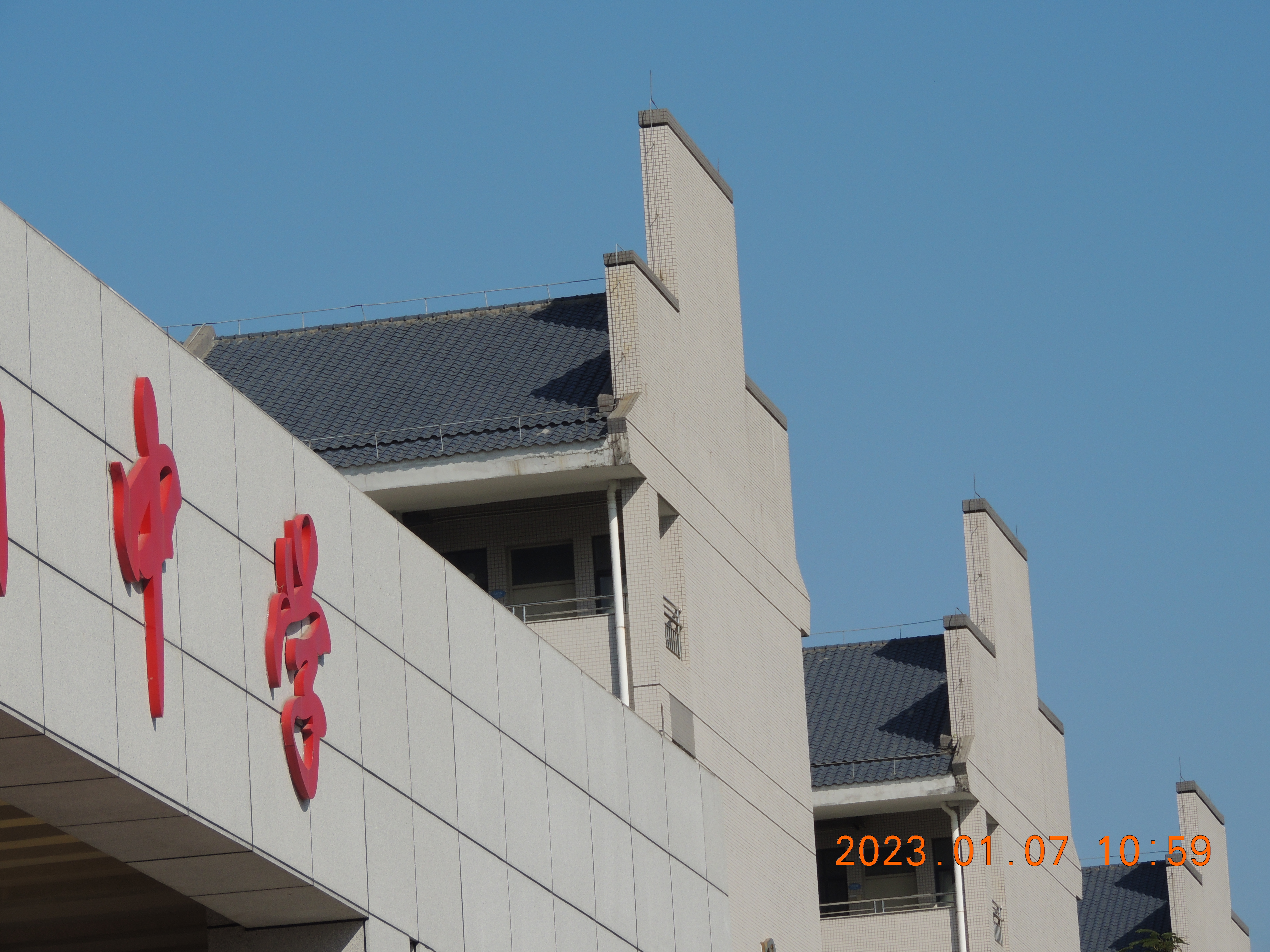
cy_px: 476
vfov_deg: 8.0
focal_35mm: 185
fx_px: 6787
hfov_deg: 10.7
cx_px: 635
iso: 100
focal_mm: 33
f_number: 5.1
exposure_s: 1/1000
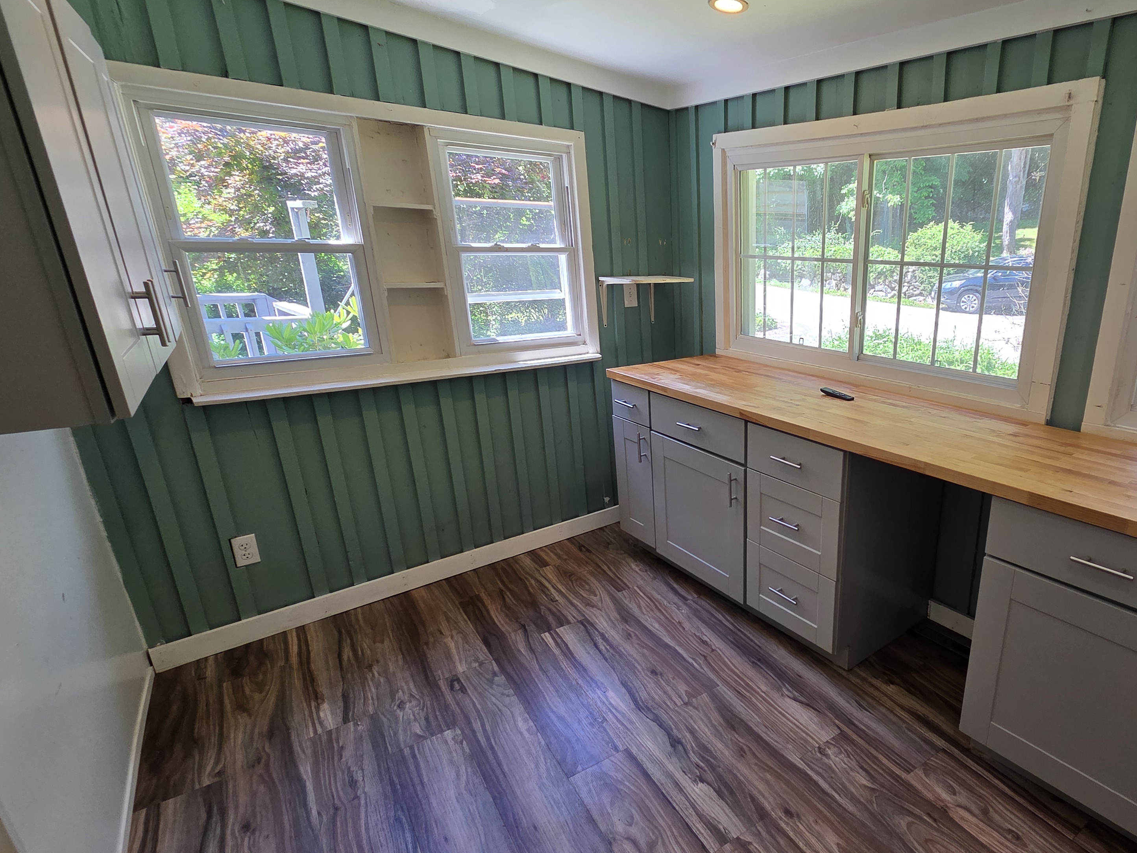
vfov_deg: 71.5
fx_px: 591
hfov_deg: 84.0
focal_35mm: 18
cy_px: 459
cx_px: 778
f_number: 2.2
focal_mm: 2.2
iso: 125
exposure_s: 1/120
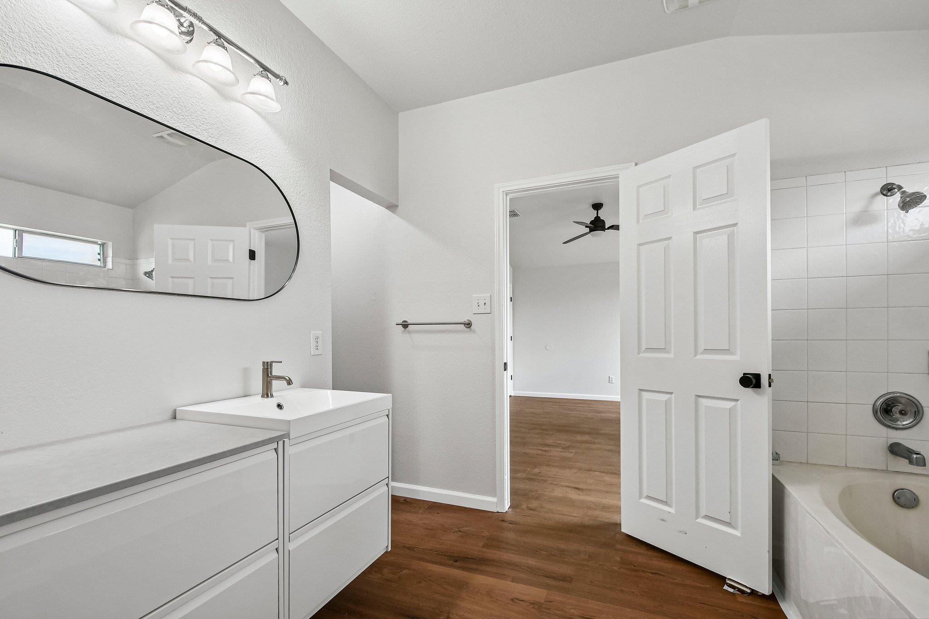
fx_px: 387
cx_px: 464
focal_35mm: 15
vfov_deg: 77.3
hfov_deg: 100.4
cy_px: 310
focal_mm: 10
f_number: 8
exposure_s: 1/50
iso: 400
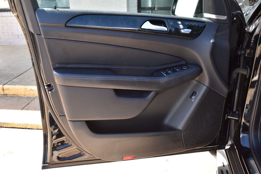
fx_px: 272
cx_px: 130
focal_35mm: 38
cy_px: 85
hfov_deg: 51.2
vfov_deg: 35.4
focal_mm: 23
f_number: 9
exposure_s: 1/125
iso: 400
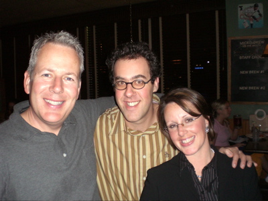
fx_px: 294
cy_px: 100
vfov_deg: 37.7
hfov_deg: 49.0
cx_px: 134
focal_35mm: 38
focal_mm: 6.3
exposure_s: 1/60
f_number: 3.1
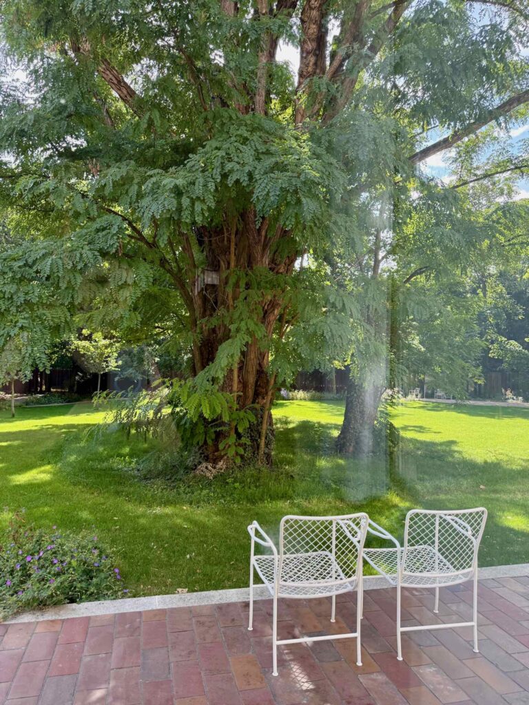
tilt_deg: +1.3
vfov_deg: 71.6
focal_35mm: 24
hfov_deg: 56.8
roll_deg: -0.6
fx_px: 489
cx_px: 264
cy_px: 352
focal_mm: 6.76
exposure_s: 1/575
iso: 100
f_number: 1.78
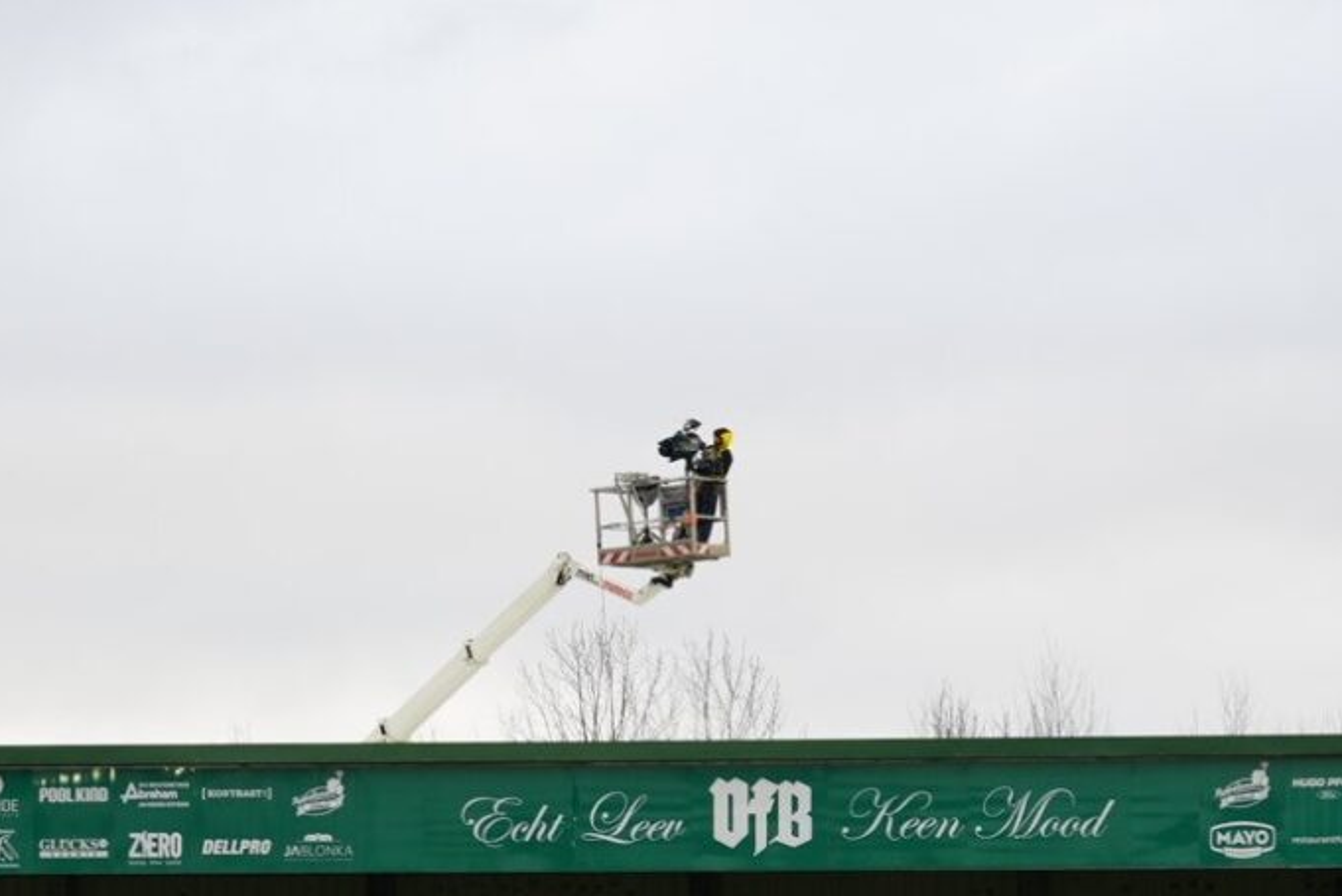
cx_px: 780
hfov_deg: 9.3
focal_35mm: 221
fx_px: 8243
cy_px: 925
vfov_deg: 6.2
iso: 200
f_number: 4.5
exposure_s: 1/100
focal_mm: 63
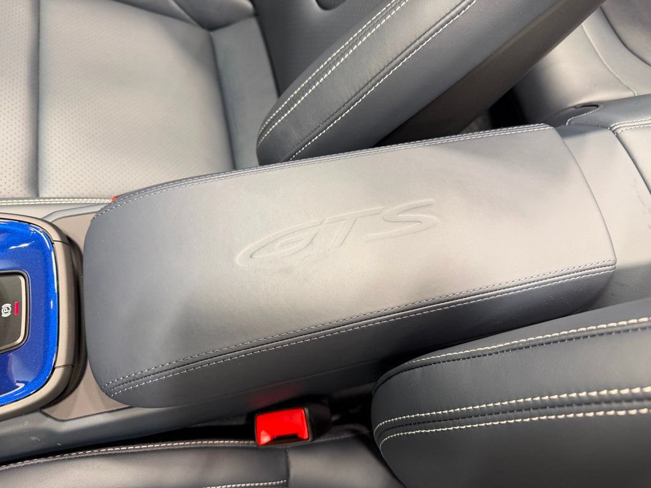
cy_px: 244
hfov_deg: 71.6
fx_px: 451
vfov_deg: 56.8
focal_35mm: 24
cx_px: 326
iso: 160
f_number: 1.78
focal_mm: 6.76
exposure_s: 1/60
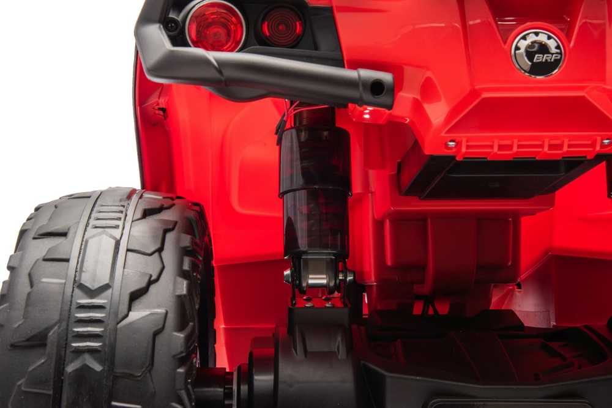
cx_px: 306
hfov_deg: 34.5
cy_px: 204
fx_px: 986
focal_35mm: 58
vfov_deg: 23.4
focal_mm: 58
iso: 100
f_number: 16
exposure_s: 1/100
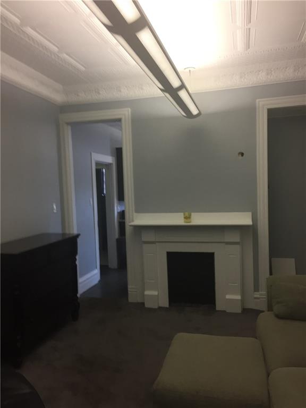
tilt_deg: -7.0
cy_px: 204
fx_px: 342
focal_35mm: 29
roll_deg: +0.3
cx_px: 153
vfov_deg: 61.7
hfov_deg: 48.2
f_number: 2.2
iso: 64
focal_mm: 4.15
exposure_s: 1/30
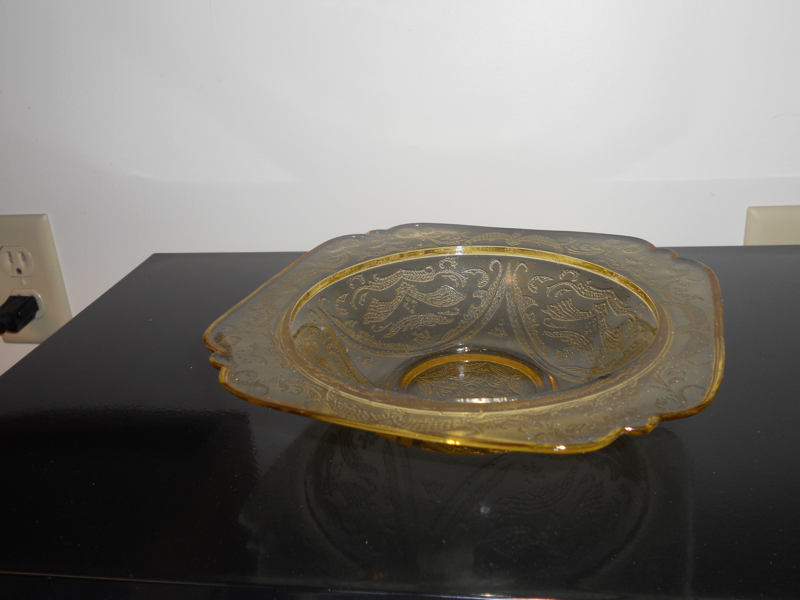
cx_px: 400
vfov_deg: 44.2
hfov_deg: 56.8
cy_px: 300
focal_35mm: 32
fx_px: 740
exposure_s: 1/25
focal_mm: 5.8
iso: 80
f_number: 3.5
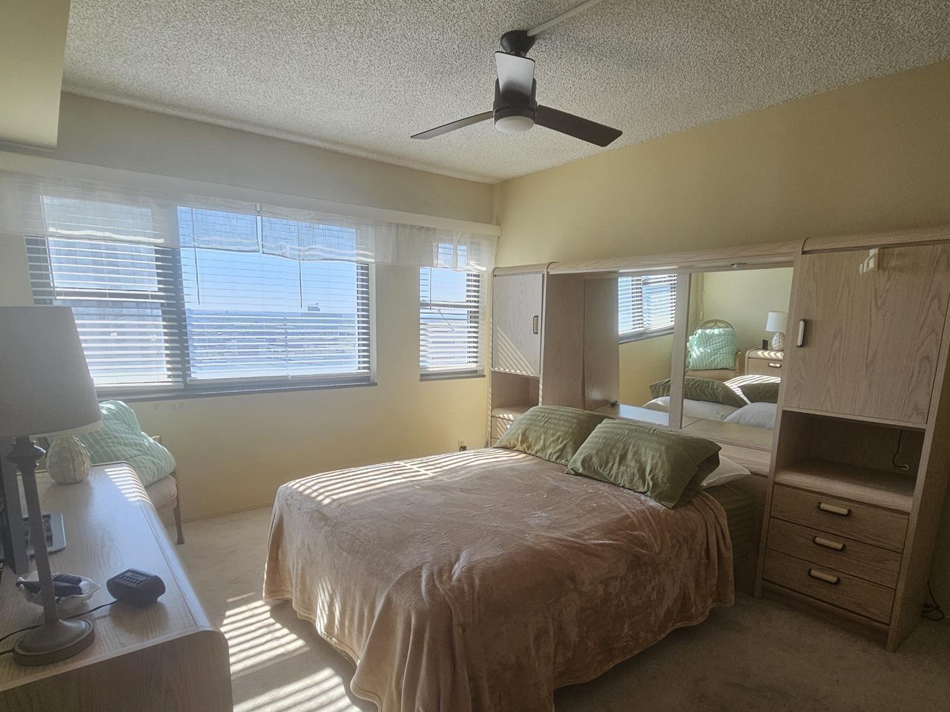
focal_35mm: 18
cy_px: 428
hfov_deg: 87.8
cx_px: 471
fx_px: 494
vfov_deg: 70.8
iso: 50
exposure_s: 1/244
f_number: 2.2
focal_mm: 2.2
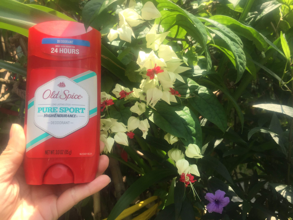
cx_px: 146
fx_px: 245
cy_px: 110
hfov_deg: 61.7
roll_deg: +6.4
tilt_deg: +11.0
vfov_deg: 48.2
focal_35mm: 29
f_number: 2.2
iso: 32
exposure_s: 1/682
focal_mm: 4.15
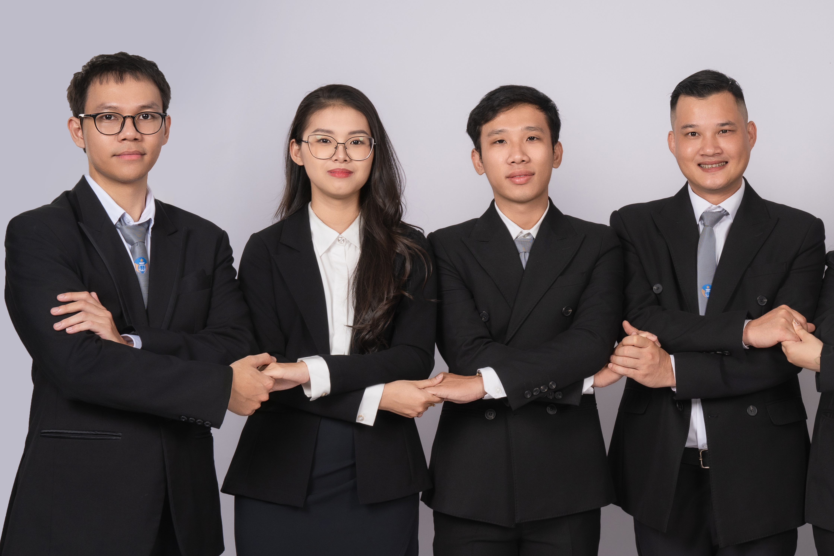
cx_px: 710
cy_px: 262
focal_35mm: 83
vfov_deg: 16.5
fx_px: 1923
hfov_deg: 24.0
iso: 160
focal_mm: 45
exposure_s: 1/200
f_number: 8
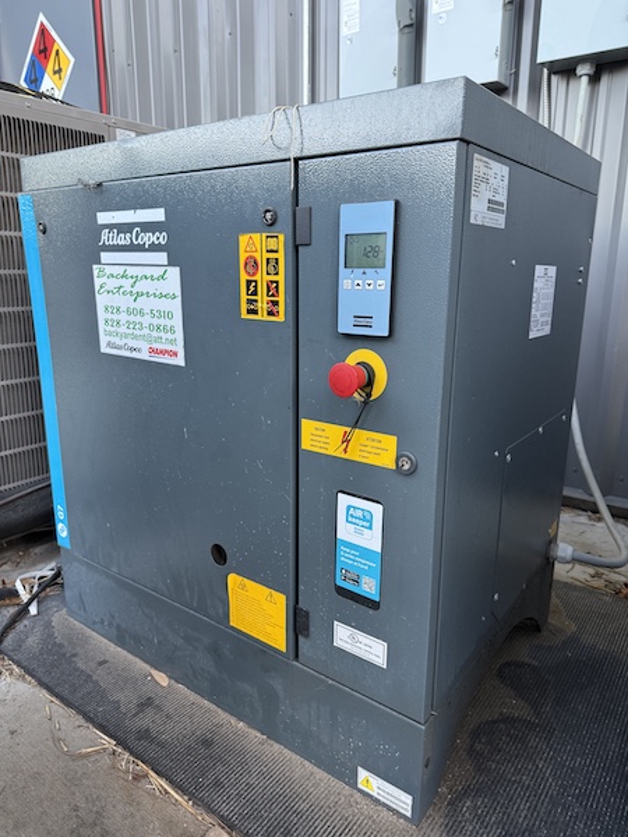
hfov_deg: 56.8
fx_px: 581
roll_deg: -0.8
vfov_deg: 71.6
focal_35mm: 24
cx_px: 314
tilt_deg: -13.6
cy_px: 418
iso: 200
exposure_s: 1/60
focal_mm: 6.76
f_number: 1.78
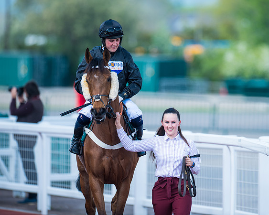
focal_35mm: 451
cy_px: 108
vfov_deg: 3.4
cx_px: 162
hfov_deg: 4.3
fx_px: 3589
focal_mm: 400
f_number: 5
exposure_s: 1/640
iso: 160
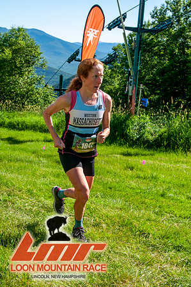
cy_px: 144
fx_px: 407
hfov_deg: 26.4
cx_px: 96
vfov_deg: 38.9
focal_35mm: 51
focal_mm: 34
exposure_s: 1/400
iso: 200
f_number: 8
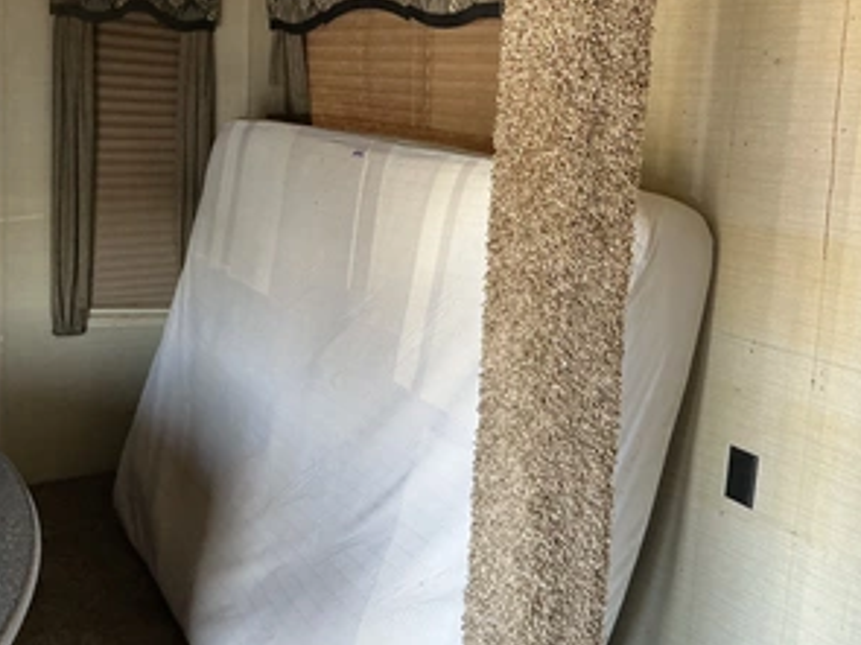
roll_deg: -2.2
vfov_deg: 37.4
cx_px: 406
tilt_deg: -7.6
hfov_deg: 49.0
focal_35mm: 38
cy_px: 233
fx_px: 945
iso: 64
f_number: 1.8
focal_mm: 3
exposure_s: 1/60
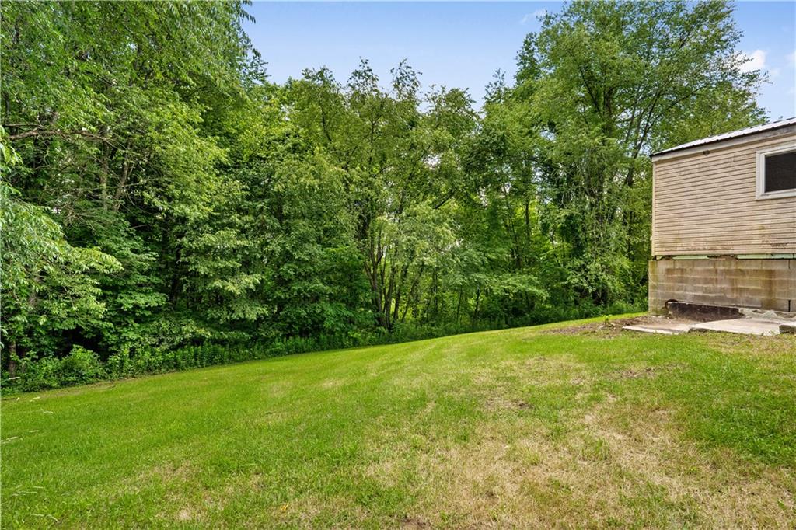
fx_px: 376
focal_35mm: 17
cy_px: 265
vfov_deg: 70.4
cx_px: 398
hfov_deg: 93.3
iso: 2000
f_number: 7.1
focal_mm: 17
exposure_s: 1/200
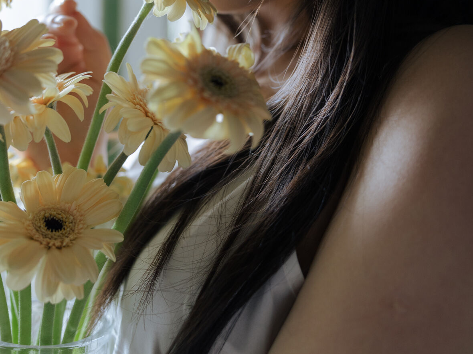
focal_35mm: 44
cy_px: 79
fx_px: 601
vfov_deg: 32.1
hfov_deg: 42.9
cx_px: 237
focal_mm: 30
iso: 800
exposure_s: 1/80
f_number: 2.8
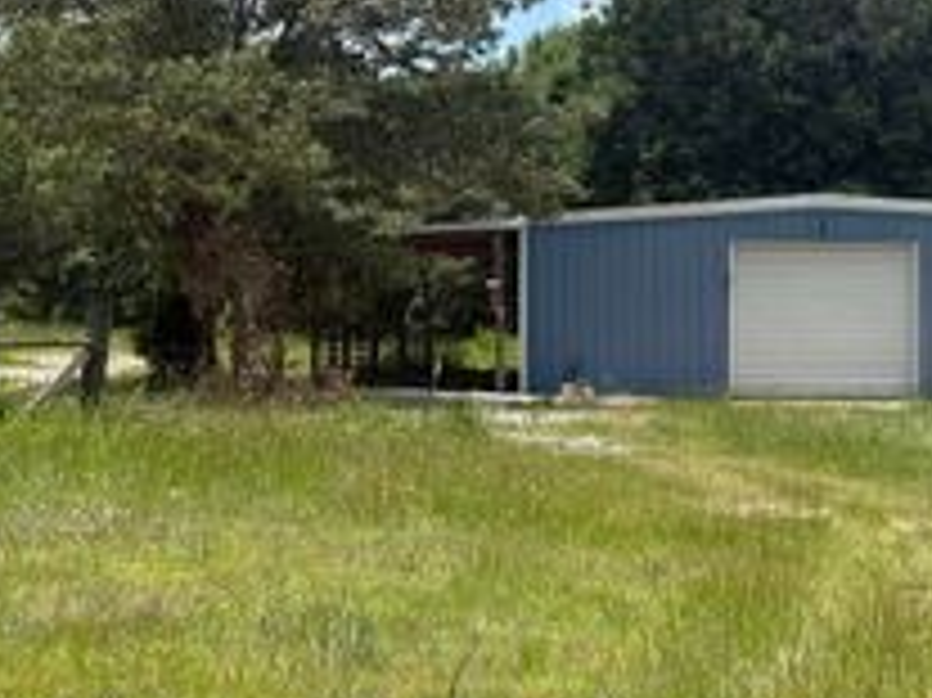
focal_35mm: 116
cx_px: 927
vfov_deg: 12.8
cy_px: 308
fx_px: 3121
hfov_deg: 16.6
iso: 64
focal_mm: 6.76
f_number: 1.78
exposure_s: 1/4329
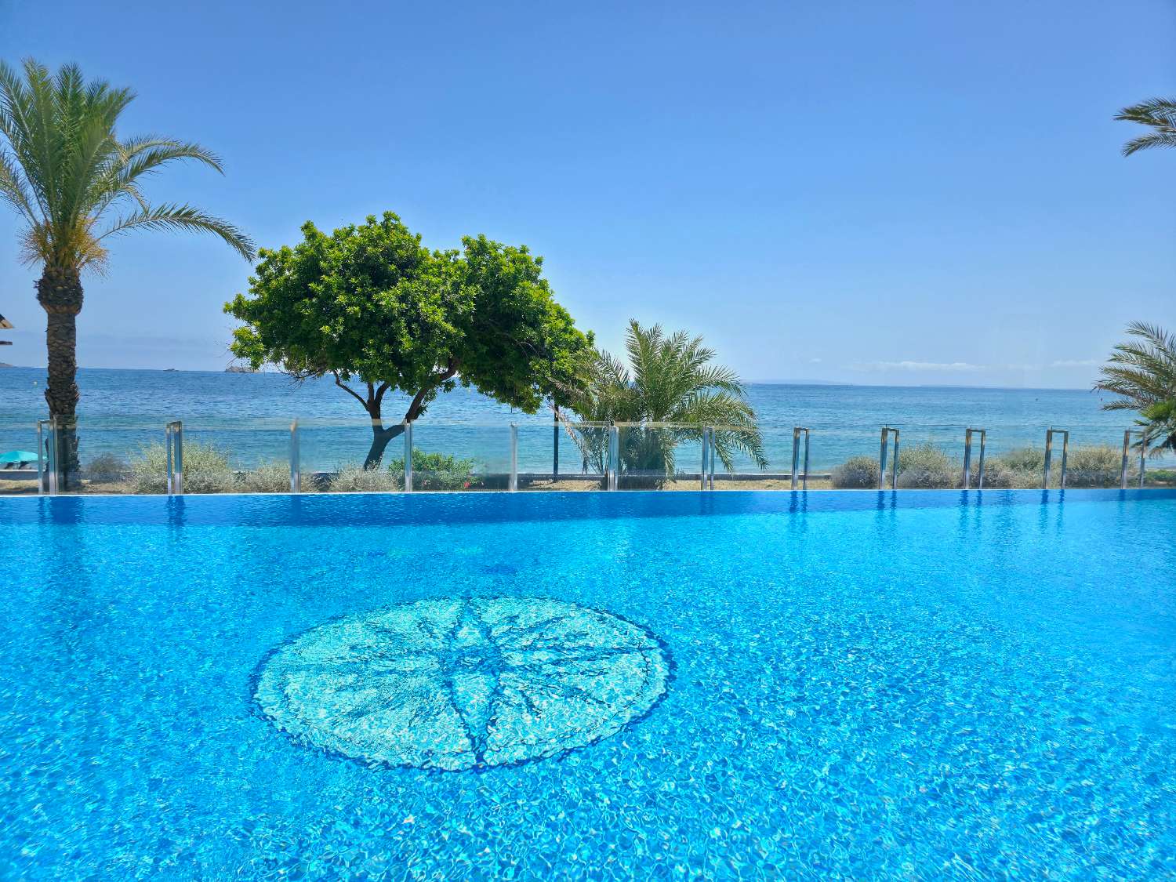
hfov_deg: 73.9
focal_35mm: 23
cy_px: 441
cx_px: 588
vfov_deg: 58.9
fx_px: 781
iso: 40
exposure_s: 1/5000
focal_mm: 6.3
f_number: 1.7
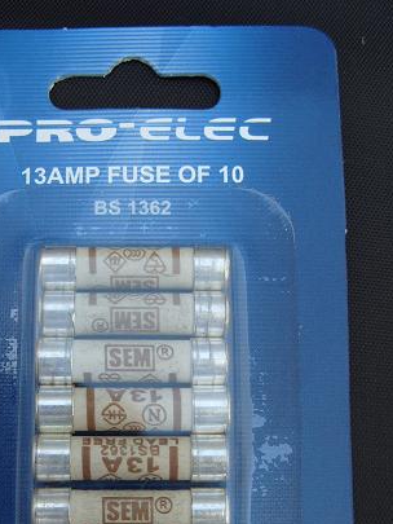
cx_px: 163
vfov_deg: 33.5
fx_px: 847
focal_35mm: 56
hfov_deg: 26.1
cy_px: 410
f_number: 3.1
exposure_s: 1/90
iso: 80
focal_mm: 7.8
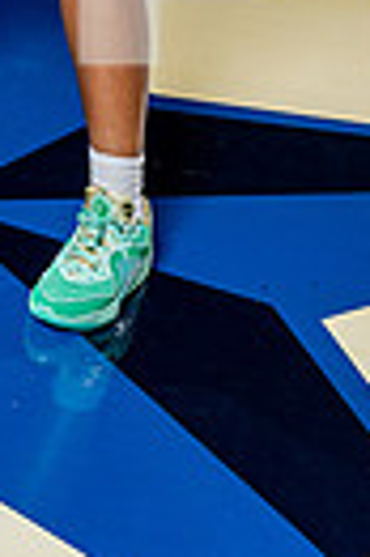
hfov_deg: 10.2
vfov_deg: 14.0
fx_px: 2071
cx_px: 38
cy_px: -361
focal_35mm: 134
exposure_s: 1/250
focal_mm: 39
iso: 640
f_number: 5.6
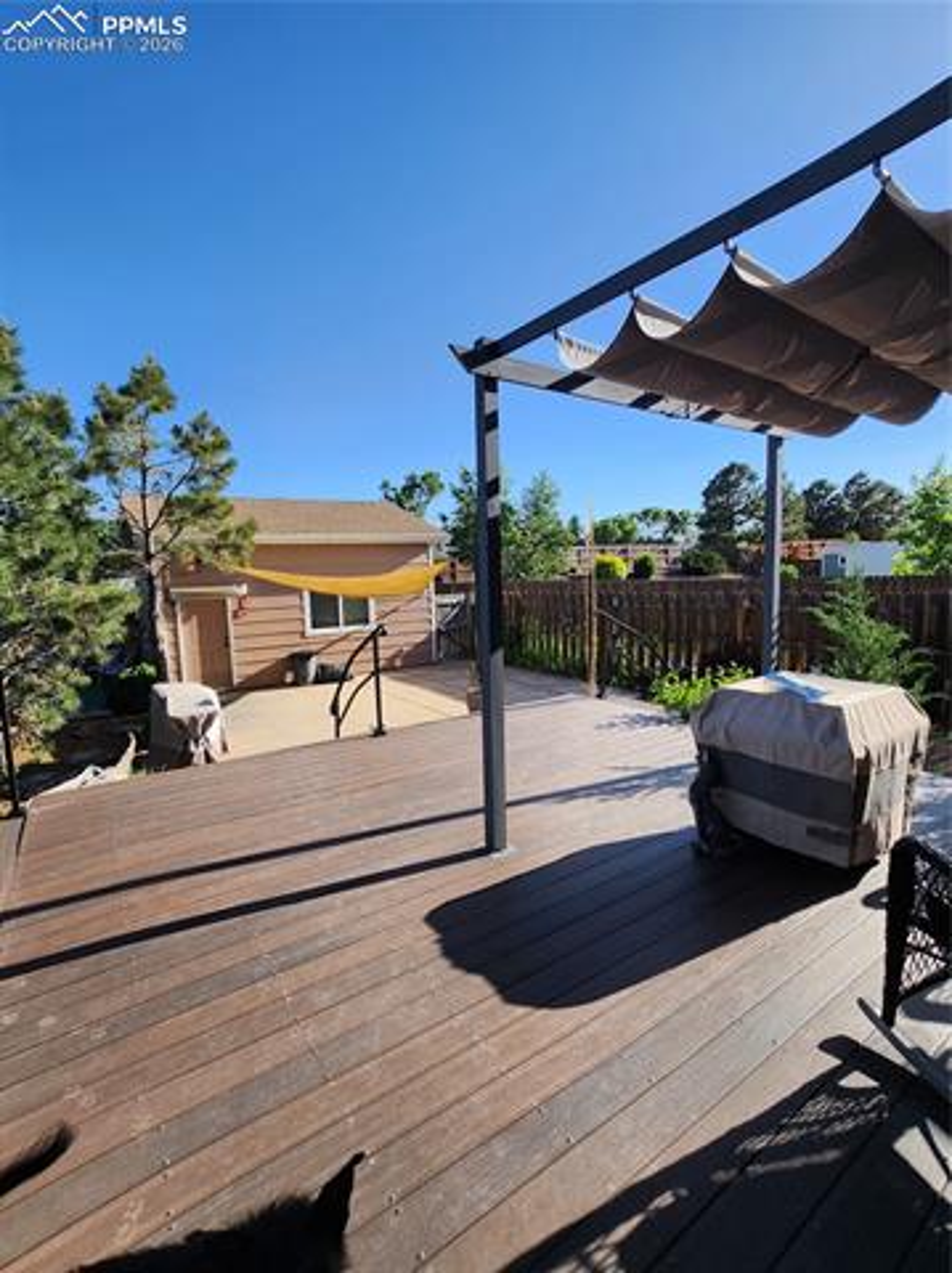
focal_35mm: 13
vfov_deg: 106.2
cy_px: 636
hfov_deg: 89.8
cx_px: 476
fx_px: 478
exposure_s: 1/744
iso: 32
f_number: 2.2
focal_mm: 1.7
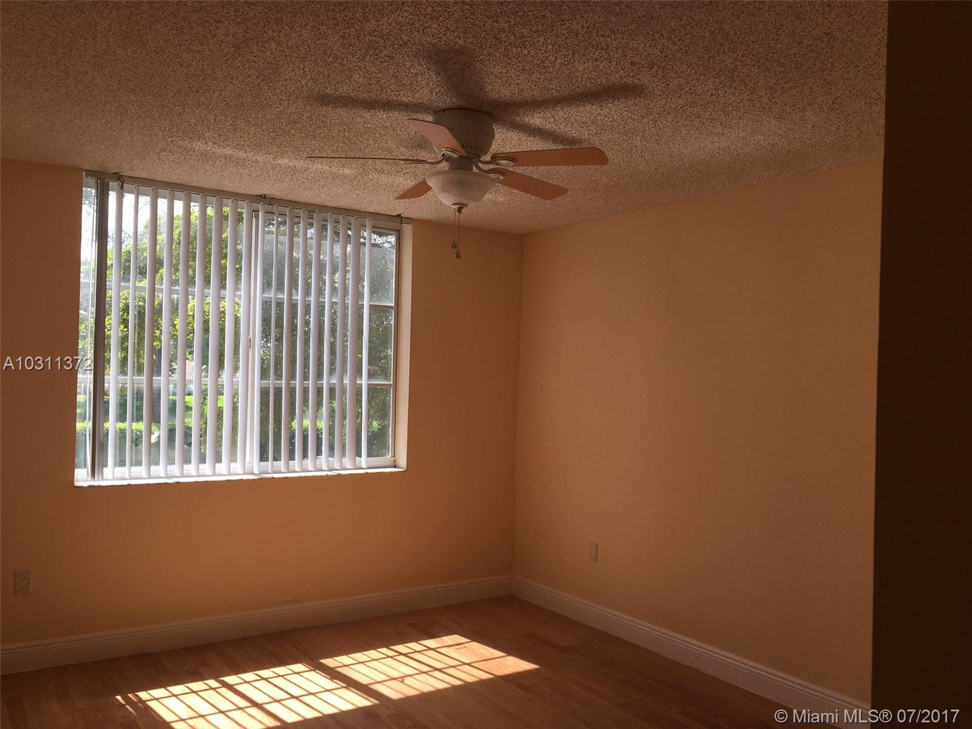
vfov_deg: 48.2
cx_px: 486
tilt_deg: -0.7
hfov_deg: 61.7
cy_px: 364
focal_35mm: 29
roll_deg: -2.0
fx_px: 814
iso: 25
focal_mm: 4.15
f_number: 2.2
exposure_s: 1/392
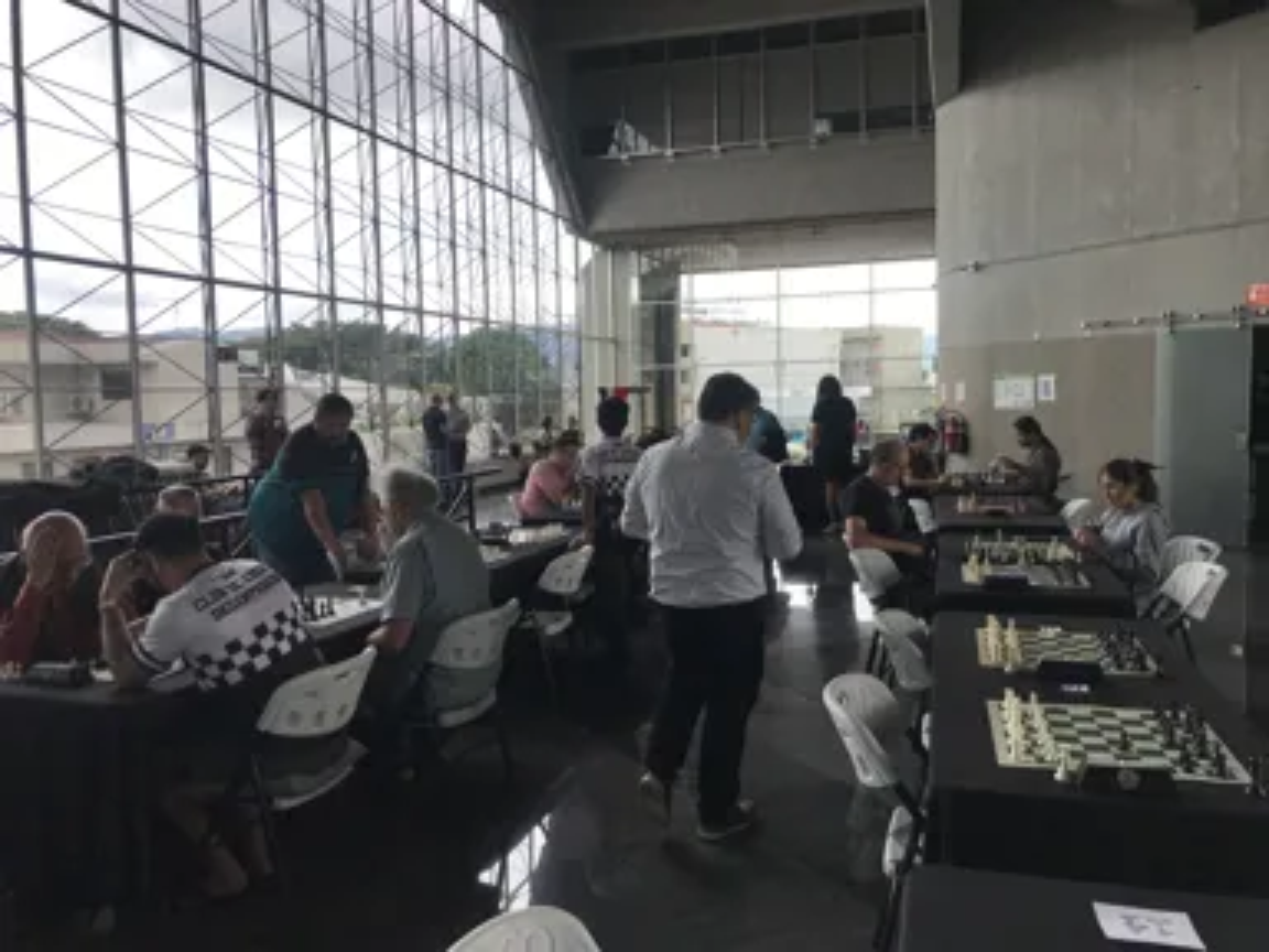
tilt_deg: -2.3
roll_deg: +0.8
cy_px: 476
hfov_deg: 63.4
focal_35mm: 28
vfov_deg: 49.7
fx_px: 1026
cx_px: 634
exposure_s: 1/626
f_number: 1.8
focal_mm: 3.99
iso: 20
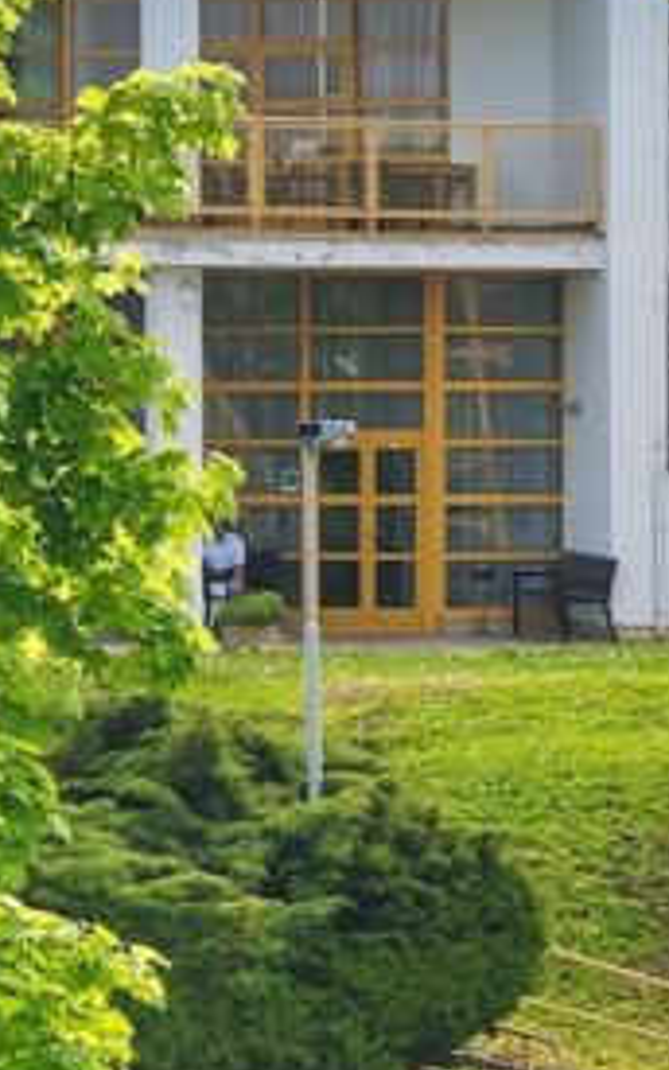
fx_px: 6939
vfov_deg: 8.8
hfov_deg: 5.5
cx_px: 922
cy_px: 370
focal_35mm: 238
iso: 200
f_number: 8
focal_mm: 62
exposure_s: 1/125
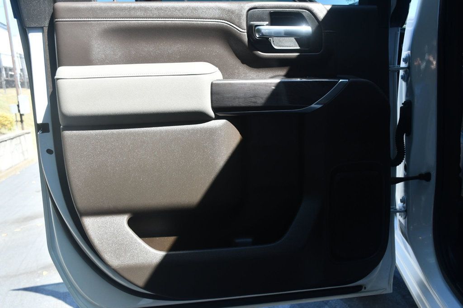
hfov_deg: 57.2
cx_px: 232
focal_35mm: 33
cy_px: 154
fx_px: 424
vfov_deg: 39.9
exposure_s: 1/250
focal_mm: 22
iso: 250
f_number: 5.6
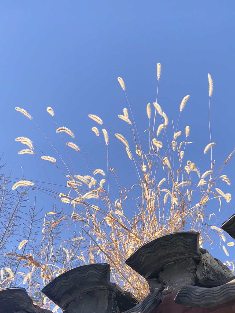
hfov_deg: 16.6
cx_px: 104
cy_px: 251
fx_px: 806
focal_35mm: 89
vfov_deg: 21.7
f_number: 2.4
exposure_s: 1/585
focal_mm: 6
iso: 16
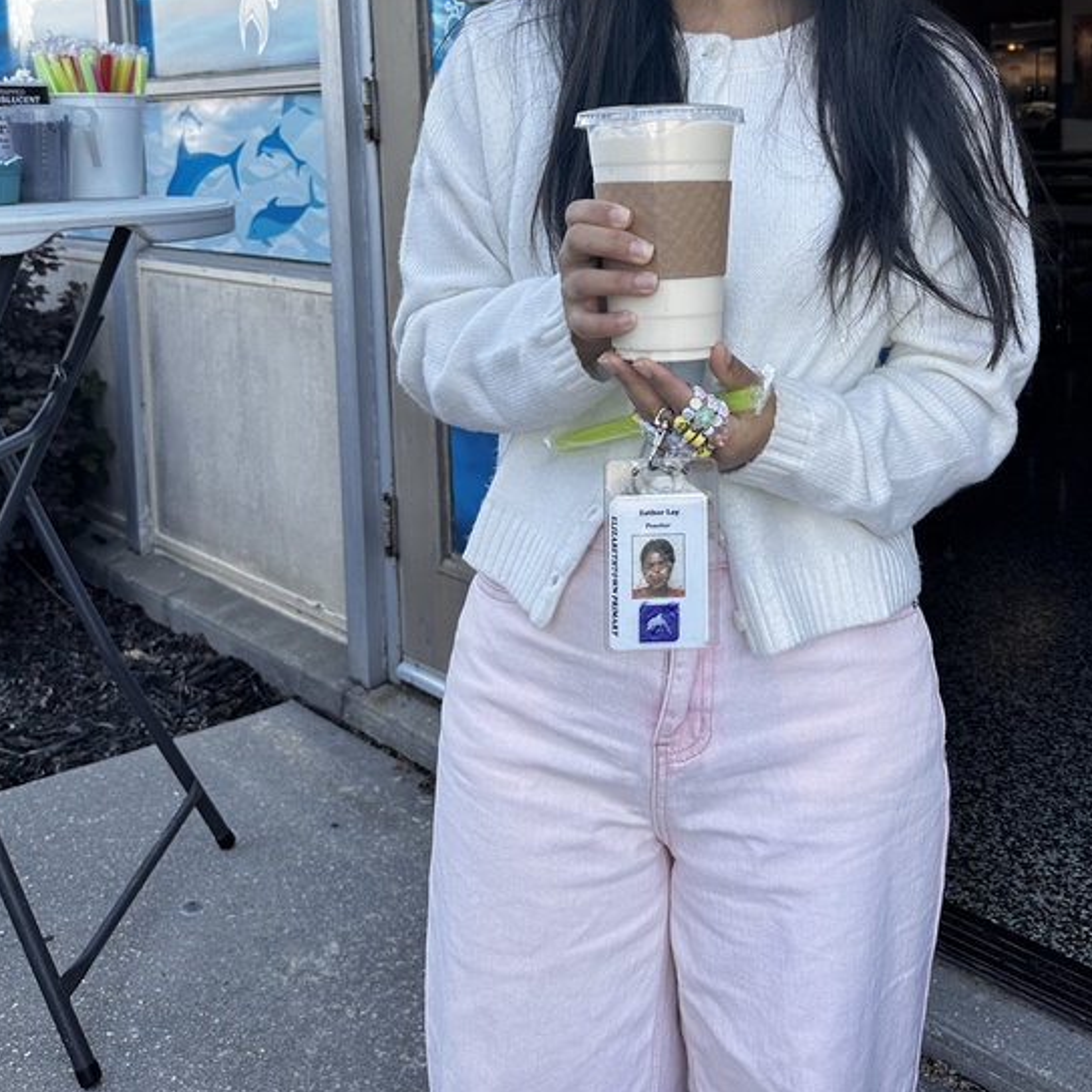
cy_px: 231
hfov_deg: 41.8
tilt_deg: -5.0
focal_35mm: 40
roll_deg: +1.2
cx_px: 621
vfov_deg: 40.3
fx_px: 1428
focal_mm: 6.86
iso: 80
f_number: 1.78
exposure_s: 1/448
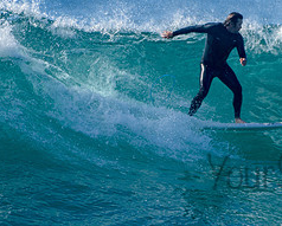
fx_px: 11691
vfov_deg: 1.1
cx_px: 260
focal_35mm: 1399
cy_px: 169
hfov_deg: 1.4
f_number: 5.6
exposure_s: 1/2000
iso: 180
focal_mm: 500
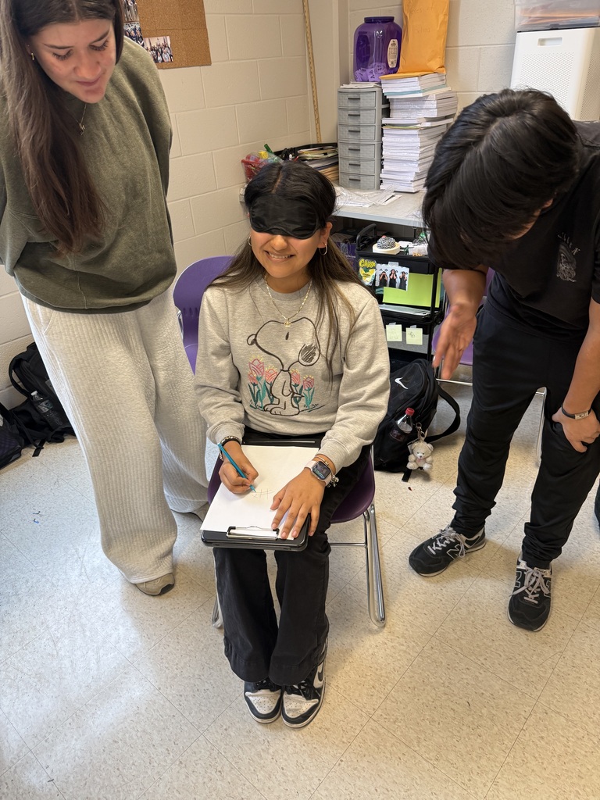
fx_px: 555
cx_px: 300
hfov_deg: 56.8
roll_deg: +3.1
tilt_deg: -29.9
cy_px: 400
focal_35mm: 24
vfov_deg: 71.6
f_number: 1.78
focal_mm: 6.76
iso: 160
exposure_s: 1/60
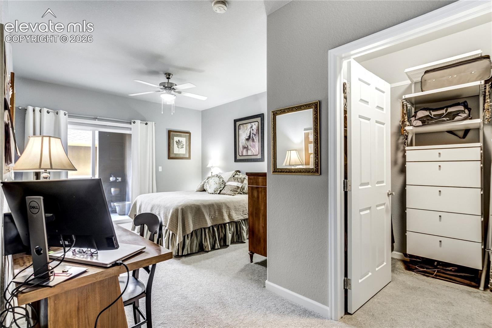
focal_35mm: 16
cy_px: 164
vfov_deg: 73.7
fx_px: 219
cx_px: 246
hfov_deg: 96.7
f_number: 7.1
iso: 1250
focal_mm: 16
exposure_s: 1/10
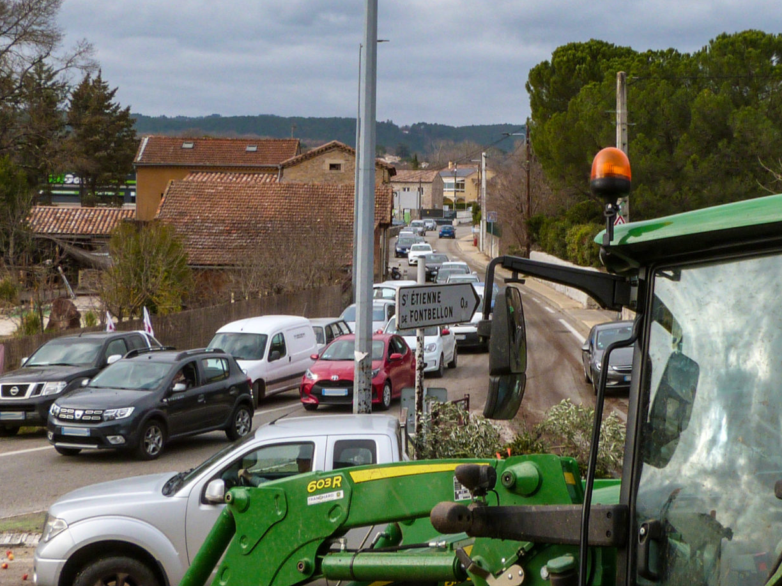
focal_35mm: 69
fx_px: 1559
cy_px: 244
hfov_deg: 28.1
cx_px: 468
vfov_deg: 21.3
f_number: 5.6
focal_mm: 5.8
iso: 100
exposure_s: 1/125
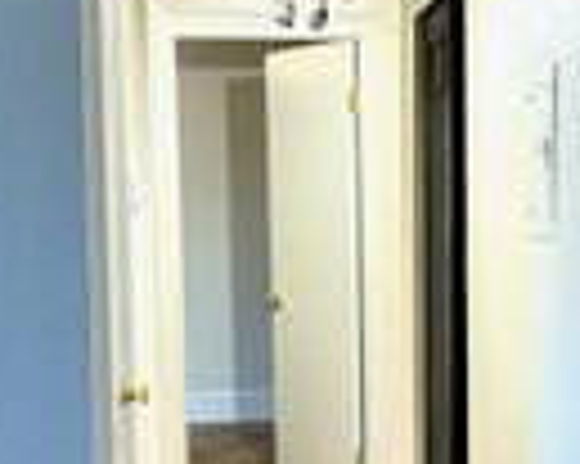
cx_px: 445
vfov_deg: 16.7
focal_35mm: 91
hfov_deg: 20.9
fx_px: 1561
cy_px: 378
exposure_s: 1/60
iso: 160
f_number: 1.78
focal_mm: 6.76
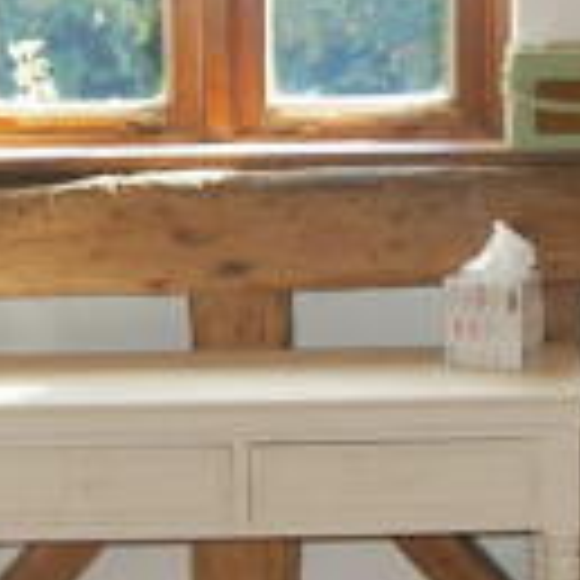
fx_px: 2218
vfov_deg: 14.9
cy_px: 171
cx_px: 450
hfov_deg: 14.8
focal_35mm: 117
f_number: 3.5
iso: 200
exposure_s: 1/60
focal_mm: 18
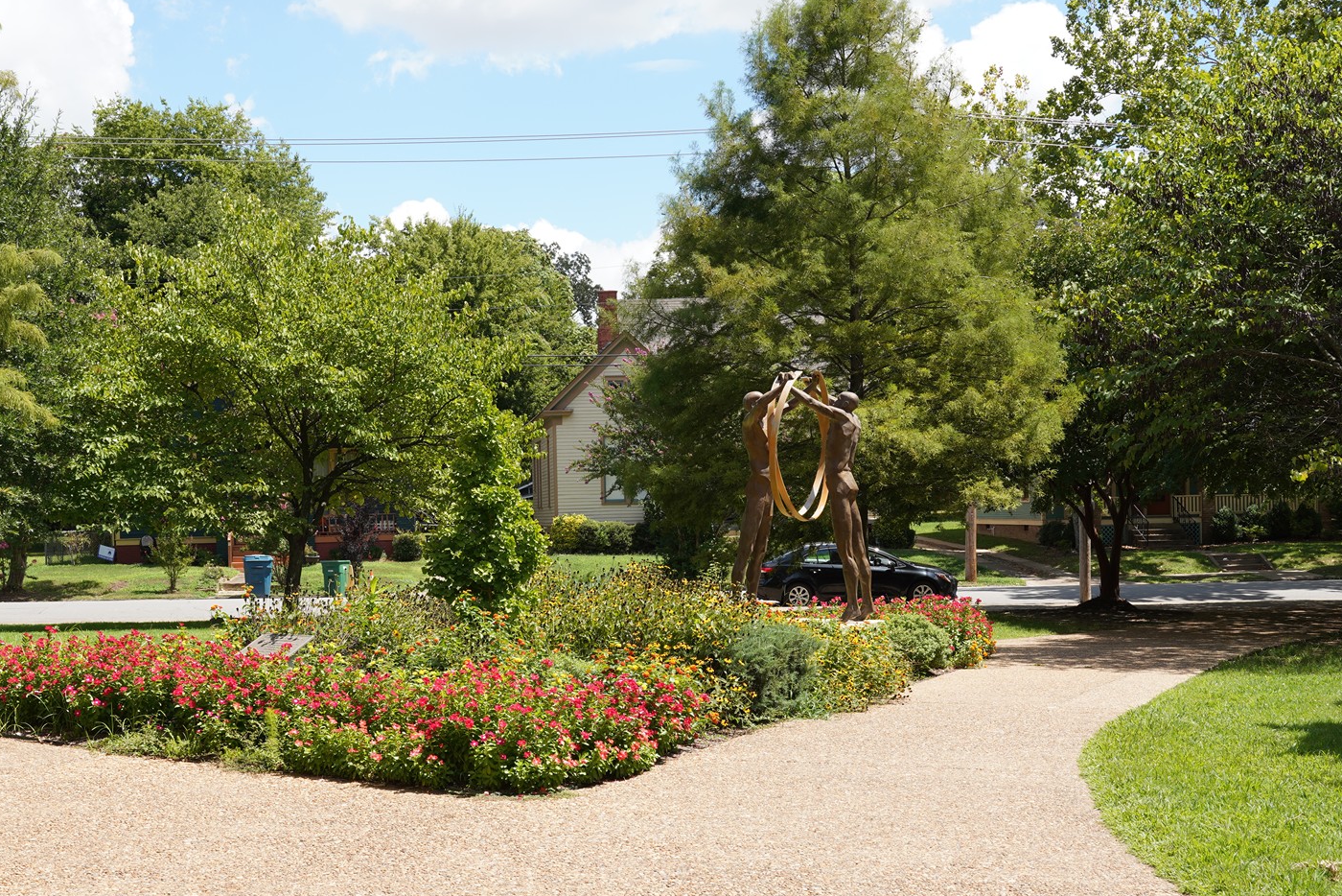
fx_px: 1864
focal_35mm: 50
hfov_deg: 39.6
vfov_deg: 27.0
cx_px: 658
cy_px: 525
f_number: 10
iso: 100
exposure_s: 1/100
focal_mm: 35
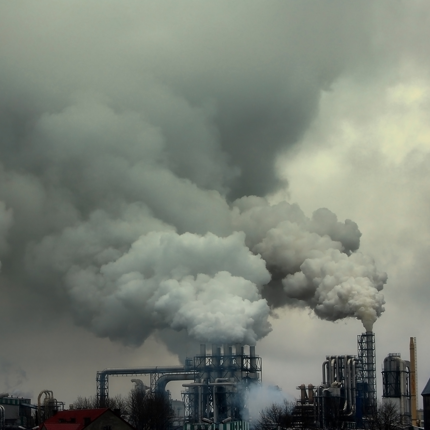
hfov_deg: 16.4
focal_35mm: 106
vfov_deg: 16.5
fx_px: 1485
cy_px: 215
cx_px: 125
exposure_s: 1/400
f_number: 10
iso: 200
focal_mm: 55
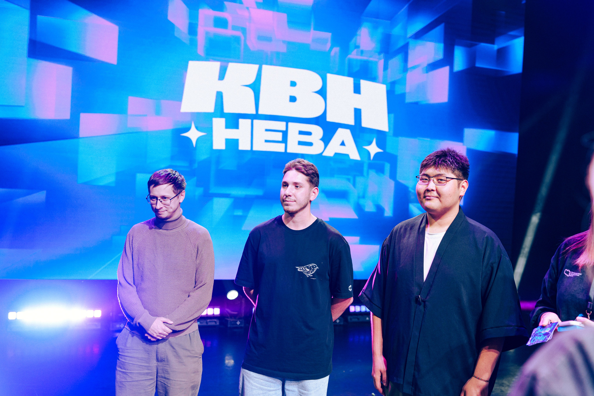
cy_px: 198
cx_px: 297
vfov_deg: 37.9
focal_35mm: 35
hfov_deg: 54.4
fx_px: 577
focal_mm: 35
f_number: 2.8
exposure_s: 1/125
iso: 200
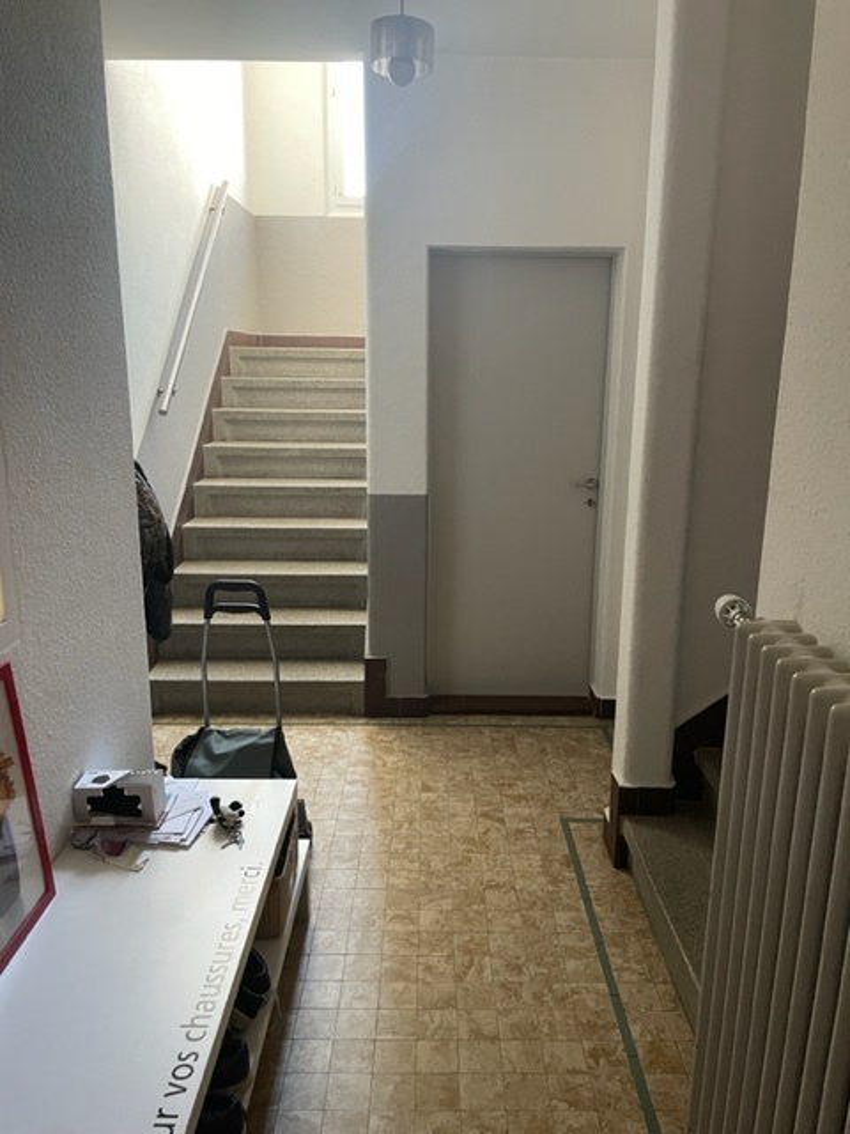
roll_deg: -0.5
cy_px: 567
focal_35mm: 26
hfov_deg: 53.1
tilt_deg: -11.6
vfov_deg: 67.3
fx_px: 851
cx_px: 425
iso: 320
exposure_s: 1/60
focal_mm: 4.2
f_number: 1.6
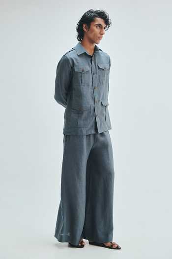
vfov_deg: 33.4
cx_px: 86
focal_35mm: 60
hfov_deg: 22.6
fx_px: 430
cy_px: 130
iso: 400
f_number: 8
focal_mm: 60
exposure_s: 1/125
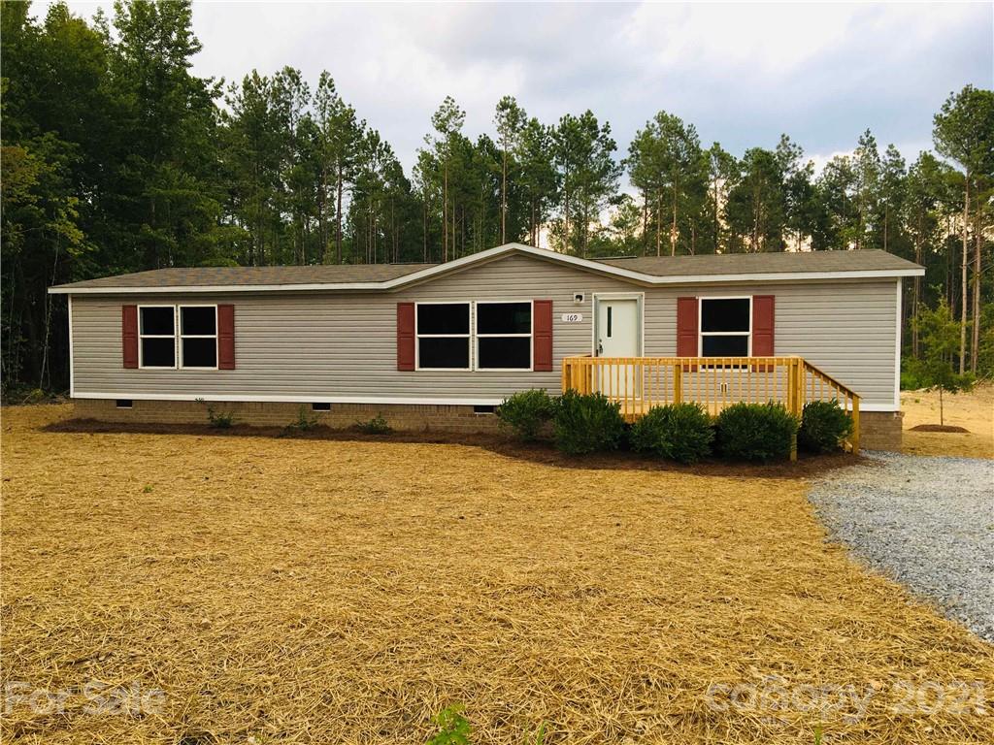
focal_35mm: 29
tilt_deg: -3.1
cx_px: 497
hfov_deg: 61.7
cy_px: 372
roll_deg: +1.8
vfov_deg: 48.2
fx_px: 833
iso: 25
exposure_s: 1/40
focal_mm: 4.15
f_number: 2.2
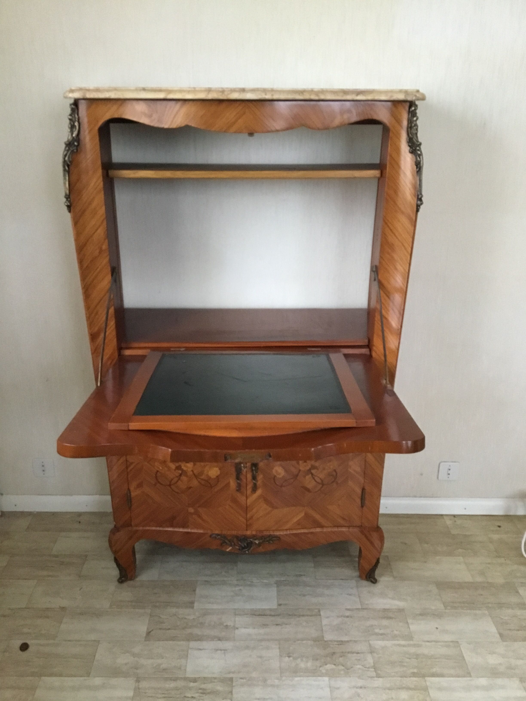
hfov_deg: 45.4
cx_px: 263
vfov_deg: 58.4
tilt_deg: -20.6
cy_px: 350
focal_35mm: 31
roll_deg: +0.2
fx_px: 628
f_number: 2.4
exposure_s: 1/17
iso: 250
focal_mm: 3.3
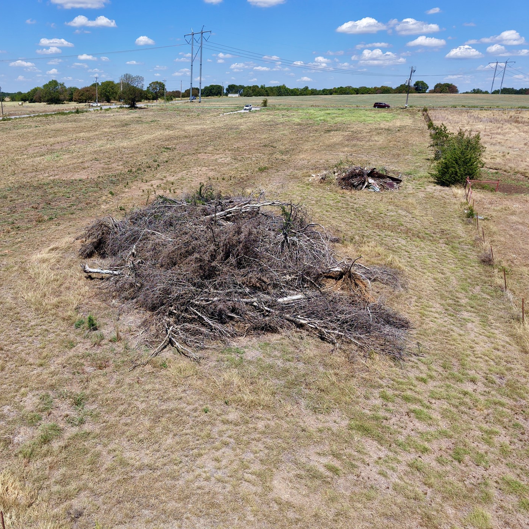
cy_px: 259
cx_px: 171
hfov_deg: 54.4
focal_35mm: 29
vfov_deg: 55.6
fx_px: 501
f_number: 1.8
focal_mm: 8.67
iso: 100
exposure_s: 1/4000
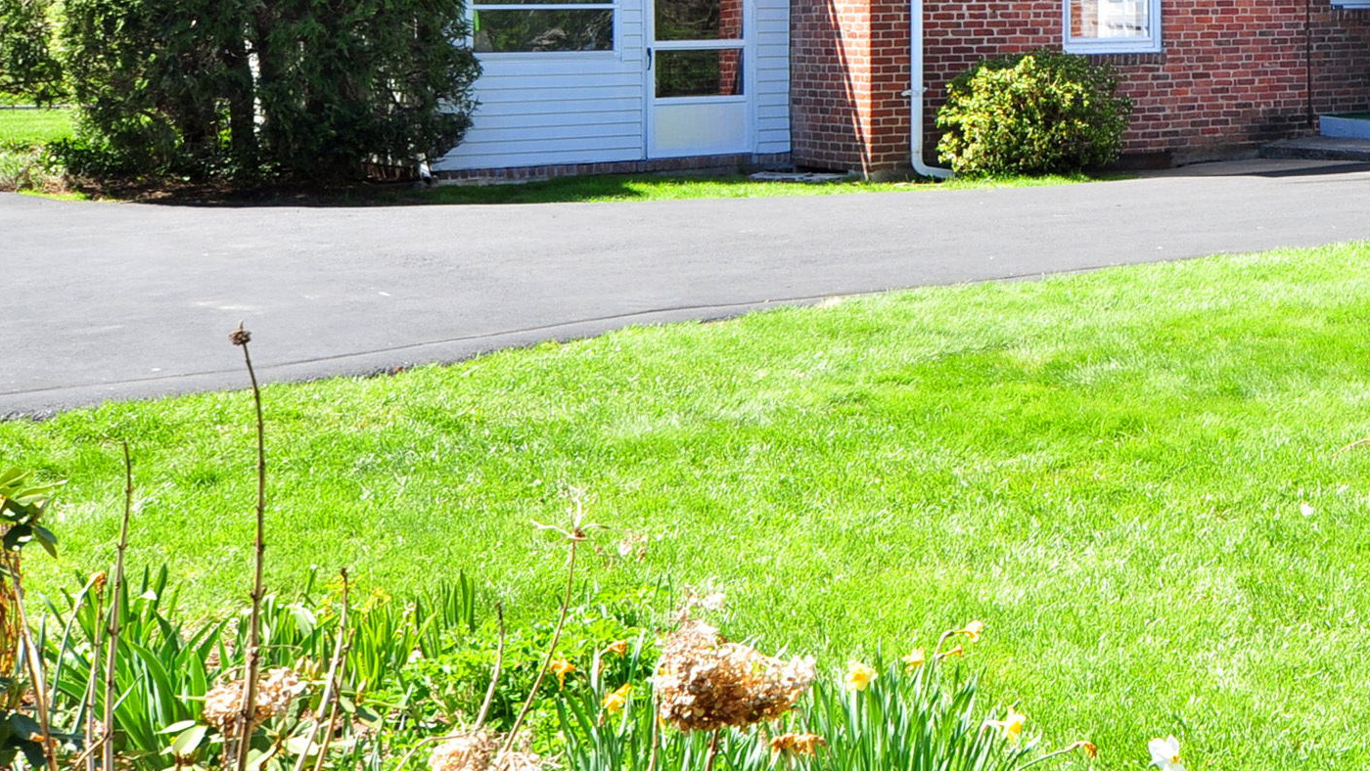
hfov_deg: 30.0
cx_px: 1386
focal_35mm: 65
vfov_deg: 17.9
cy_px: -84
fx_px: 2362
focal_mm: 20
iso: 200
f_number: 8
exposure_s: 1/100
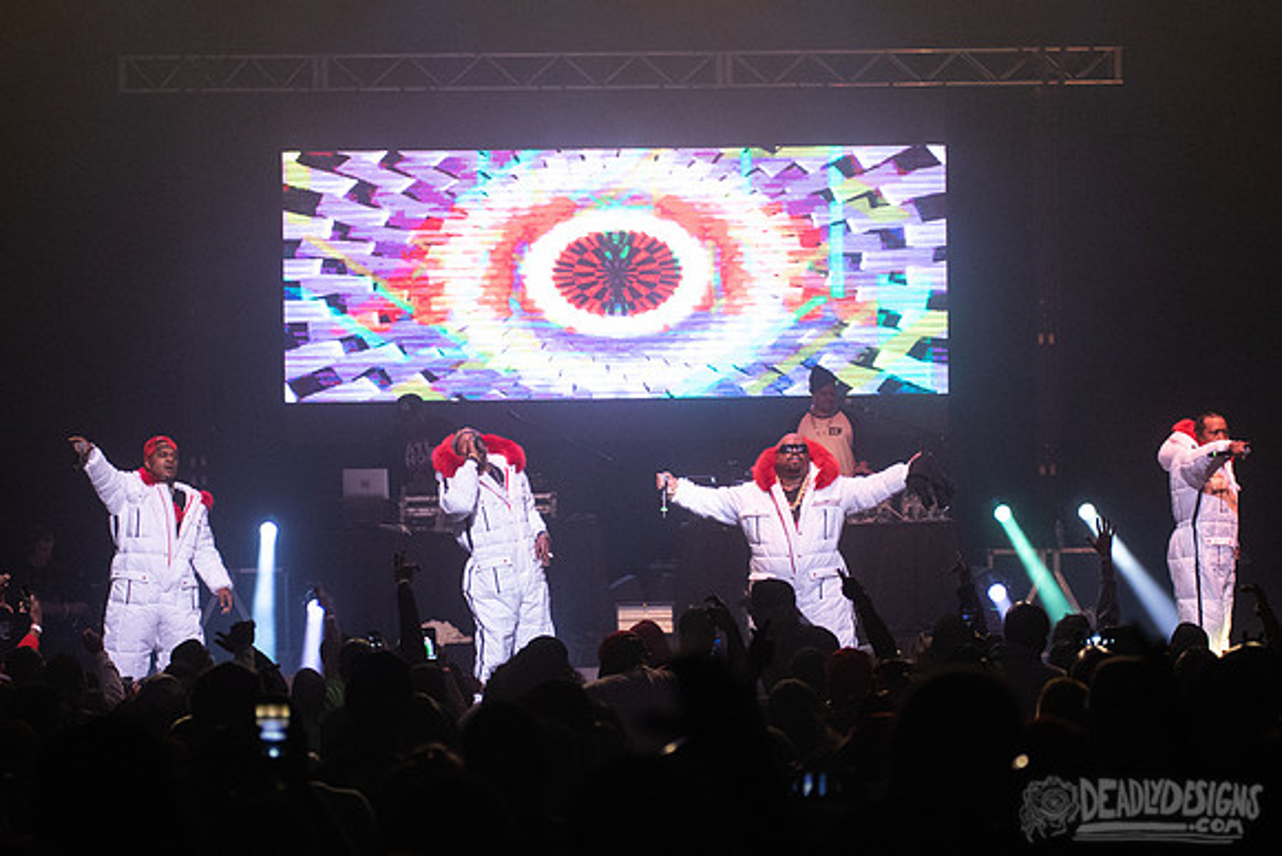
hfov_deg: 17.9
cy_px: 361
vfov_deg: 12.0
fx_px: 4073
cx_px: 605
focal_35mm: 114
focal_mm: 80
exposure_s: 1/640
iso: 3200
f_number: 3.5
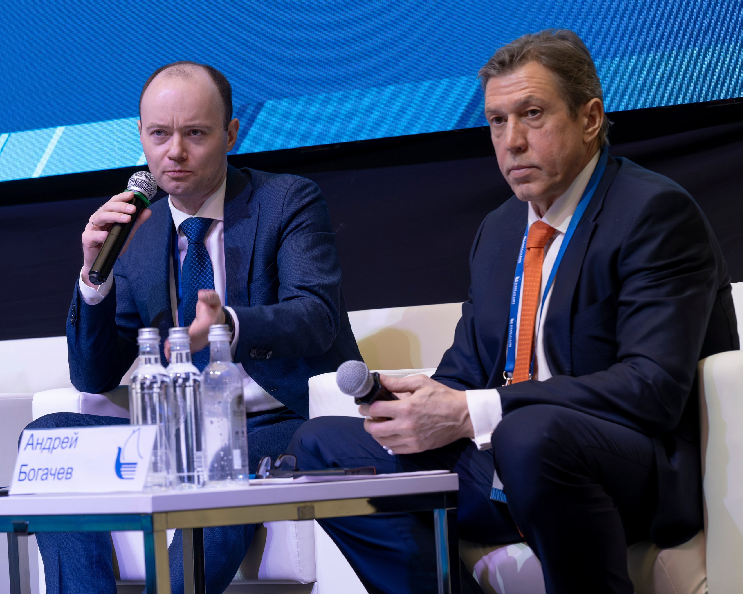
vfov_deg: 9.7
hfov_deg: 12.1
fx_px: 3504
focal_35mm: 159
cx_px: 208
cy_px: 287
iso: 1000
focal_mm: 75
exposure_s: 1/160
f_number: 3.6
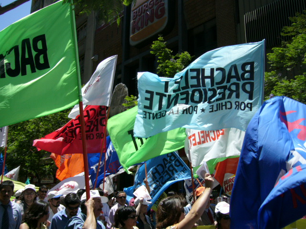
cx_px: 153
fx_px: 309
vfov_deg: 40.7
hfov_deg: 52.6
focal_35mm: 35
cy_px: 114
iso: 50
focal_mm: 5.8
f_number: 8
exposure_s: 1/160
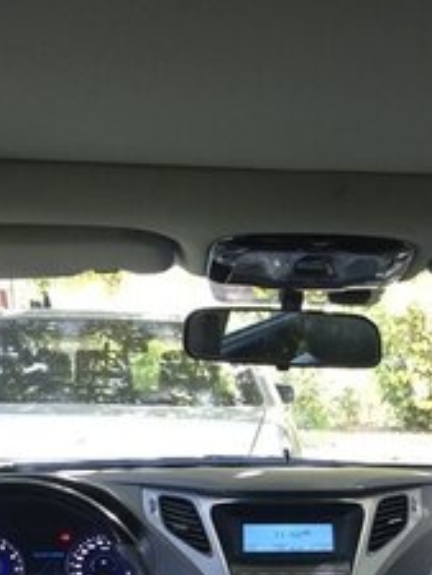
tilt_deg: -14.6
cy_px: 631
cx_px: 360
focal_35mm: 64
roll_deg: +0.3
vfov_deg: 27.7
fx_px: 1064
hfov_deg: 22.6
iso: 80
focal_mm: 4.15
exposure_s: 1/33
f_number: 2.2
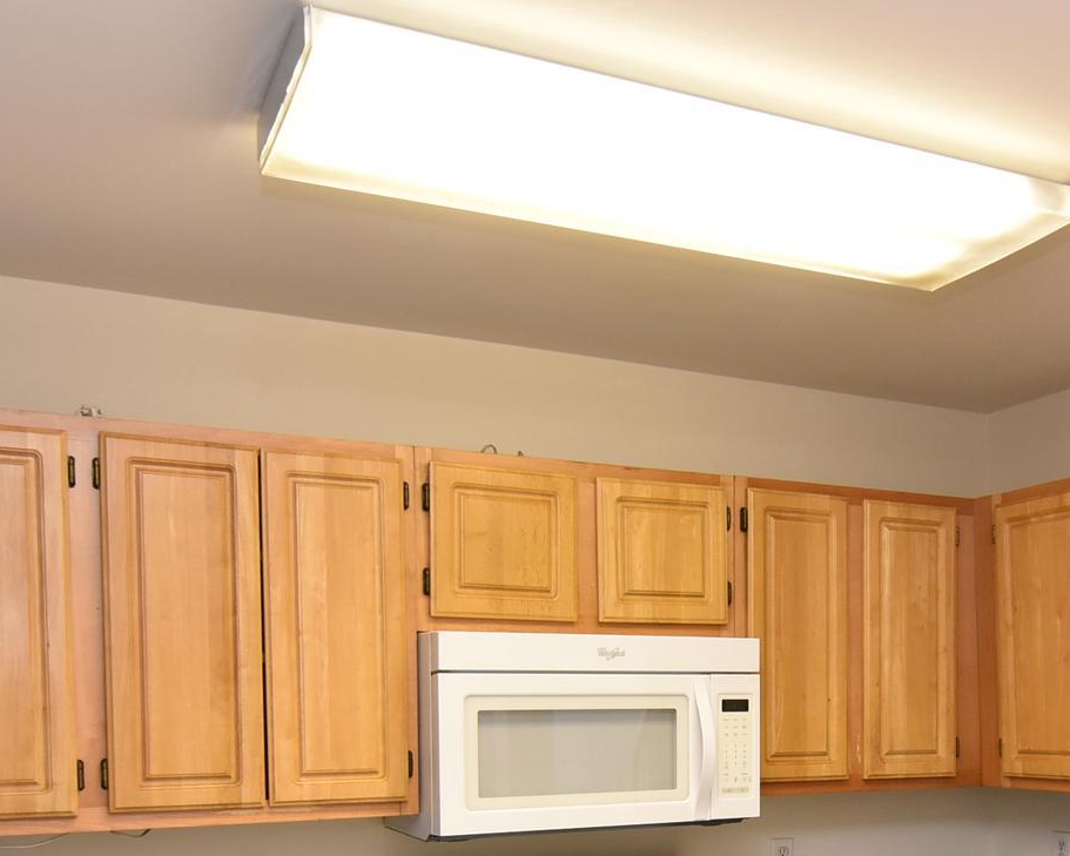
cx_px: 728
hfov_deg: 47.0
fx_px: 1204
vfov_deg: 36.8
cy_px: 764
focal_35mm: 38
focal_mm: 12
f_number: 7.1
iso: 800
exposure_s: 1/100
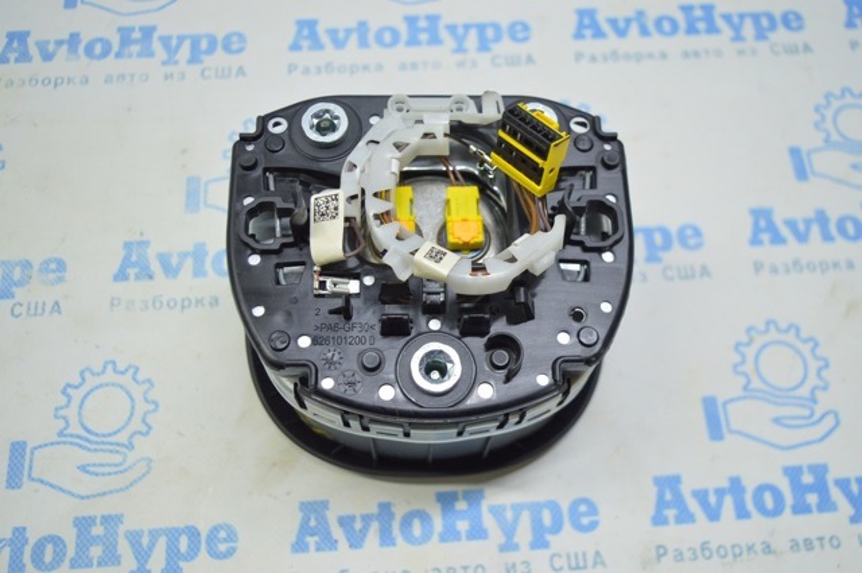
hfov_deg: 53.2
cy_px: 286
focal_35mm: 36
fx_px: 861
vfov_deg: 36.8
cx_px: 431
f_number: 4
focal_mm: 24
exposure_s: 1/40
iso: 400
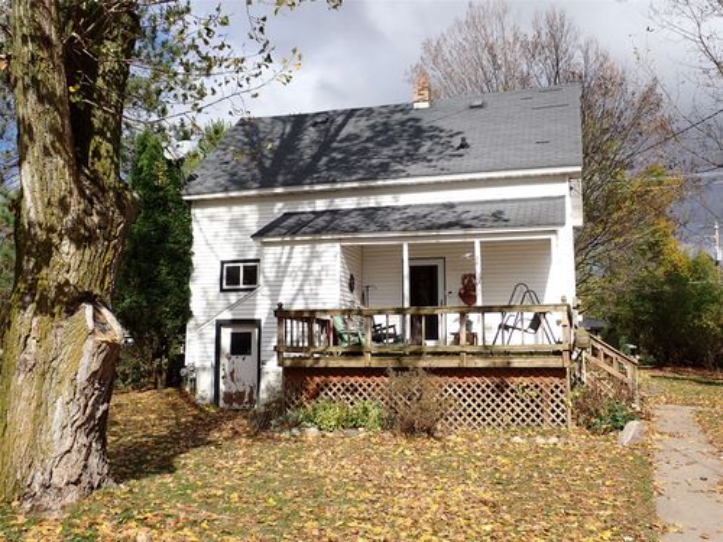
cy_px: 271
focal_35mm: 36
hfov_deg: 51.4
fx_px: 752
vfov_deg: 39.7
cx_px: 362
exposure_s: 1/125
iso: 100
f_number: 10
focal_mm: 6.37
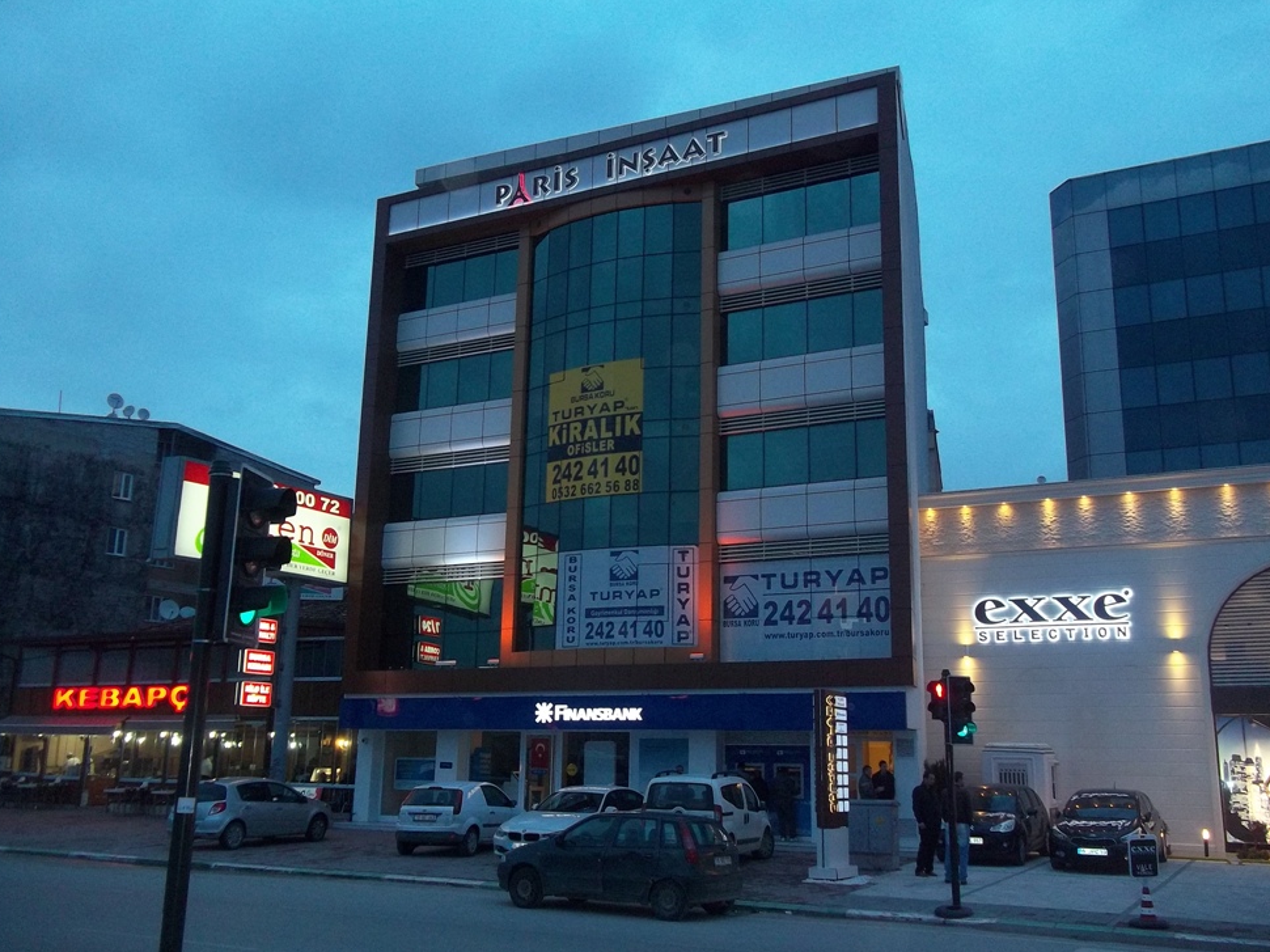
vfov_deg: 42.9
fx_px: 1210
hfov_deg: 55.4
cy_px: 475
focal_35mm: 33
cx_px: 635
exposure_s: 1/30
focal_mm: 5.7
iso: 160
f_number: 2.9
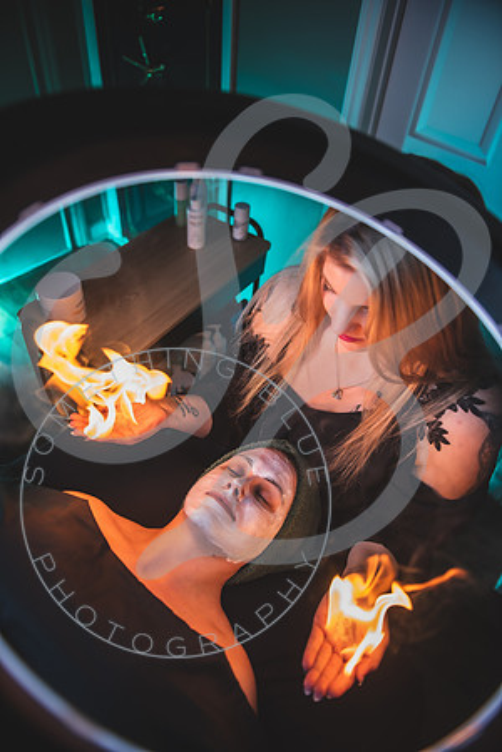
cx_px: 251
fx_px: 502
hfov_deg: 53.1
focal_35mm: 24
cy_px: 376
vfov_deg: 73.7
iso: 200
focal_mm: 24
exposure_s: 1/200
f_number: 2.8
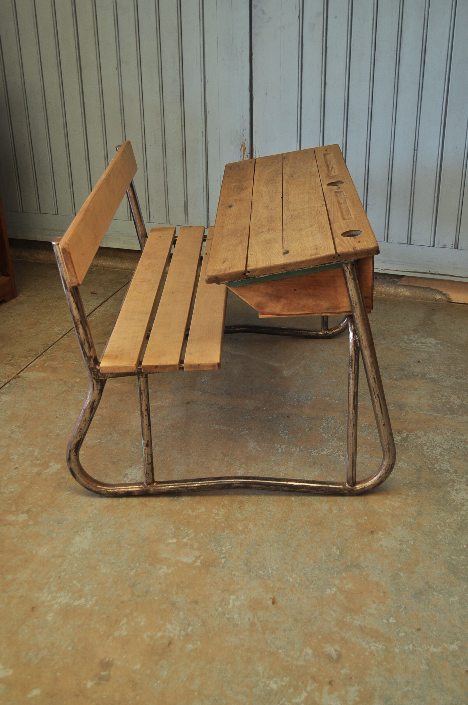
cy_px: 352
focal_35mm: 39
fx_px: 762
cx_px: 234
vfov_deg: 49.6
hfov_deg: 34.1
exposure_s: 1/60
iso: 200
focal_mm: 26
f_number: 4.2
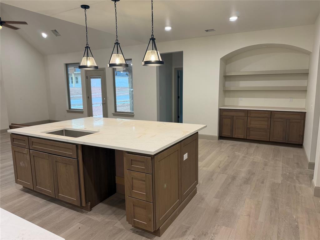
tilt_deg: -9.4
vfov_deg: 56.8
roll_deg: +0.3
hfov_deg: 71.6
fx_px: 222
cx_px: 160
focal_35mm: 24
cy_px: 120
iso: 160
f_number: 1.78
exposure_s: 1/120
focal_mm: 6.76
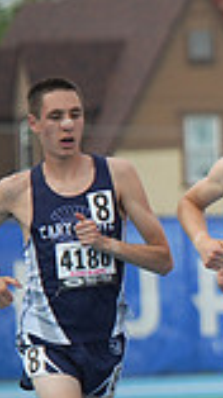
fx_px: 11226
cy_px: 305
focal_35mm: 1065
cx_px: 730
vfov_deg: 2.0
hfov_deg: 1.1
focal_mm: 275
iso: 400
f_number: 5.6
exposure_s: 1/1000
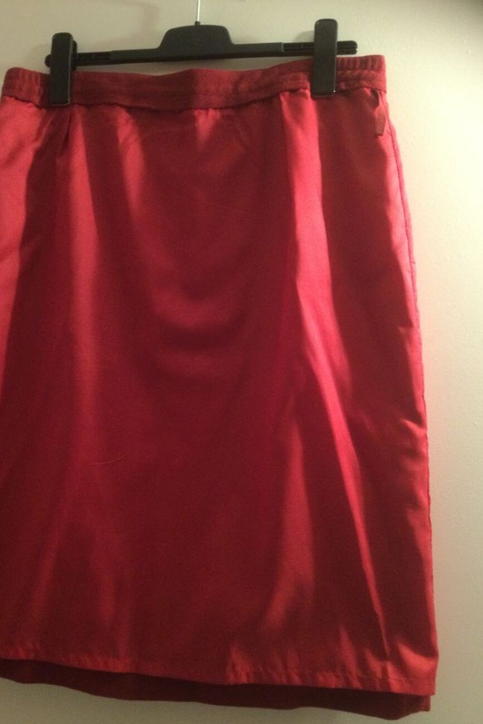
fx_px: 664
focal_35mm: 33
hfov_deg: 39.9
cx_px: 221
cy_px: 367
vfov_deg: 57.2
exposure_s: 1/17
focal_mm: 3.3
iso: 400
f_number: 2.4
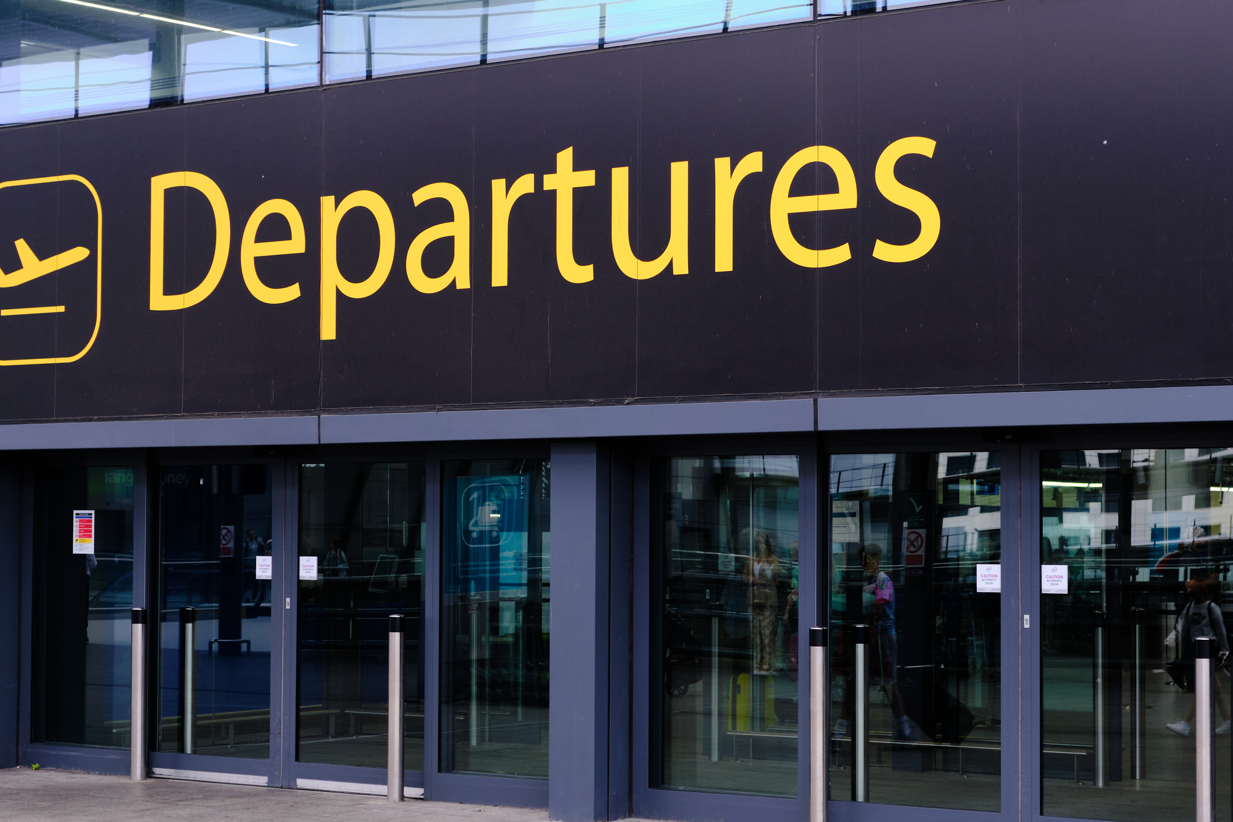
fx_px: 2432
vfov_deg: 19.2
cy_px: 434
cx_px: 764
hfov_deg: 28.4
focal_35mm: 71
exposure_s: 1/220
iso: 320
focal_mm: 27
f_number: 4
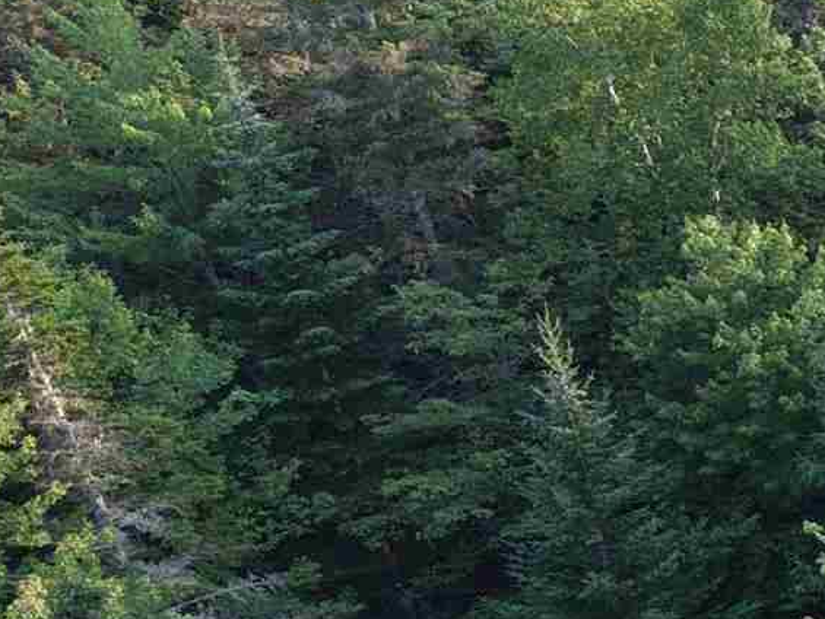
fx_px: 2980
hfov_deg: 12.4
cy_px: 822
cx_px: 1993
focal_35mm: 125
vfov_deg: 11.5
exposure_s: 1/200
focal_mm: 8.67
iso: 100
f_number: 1.8
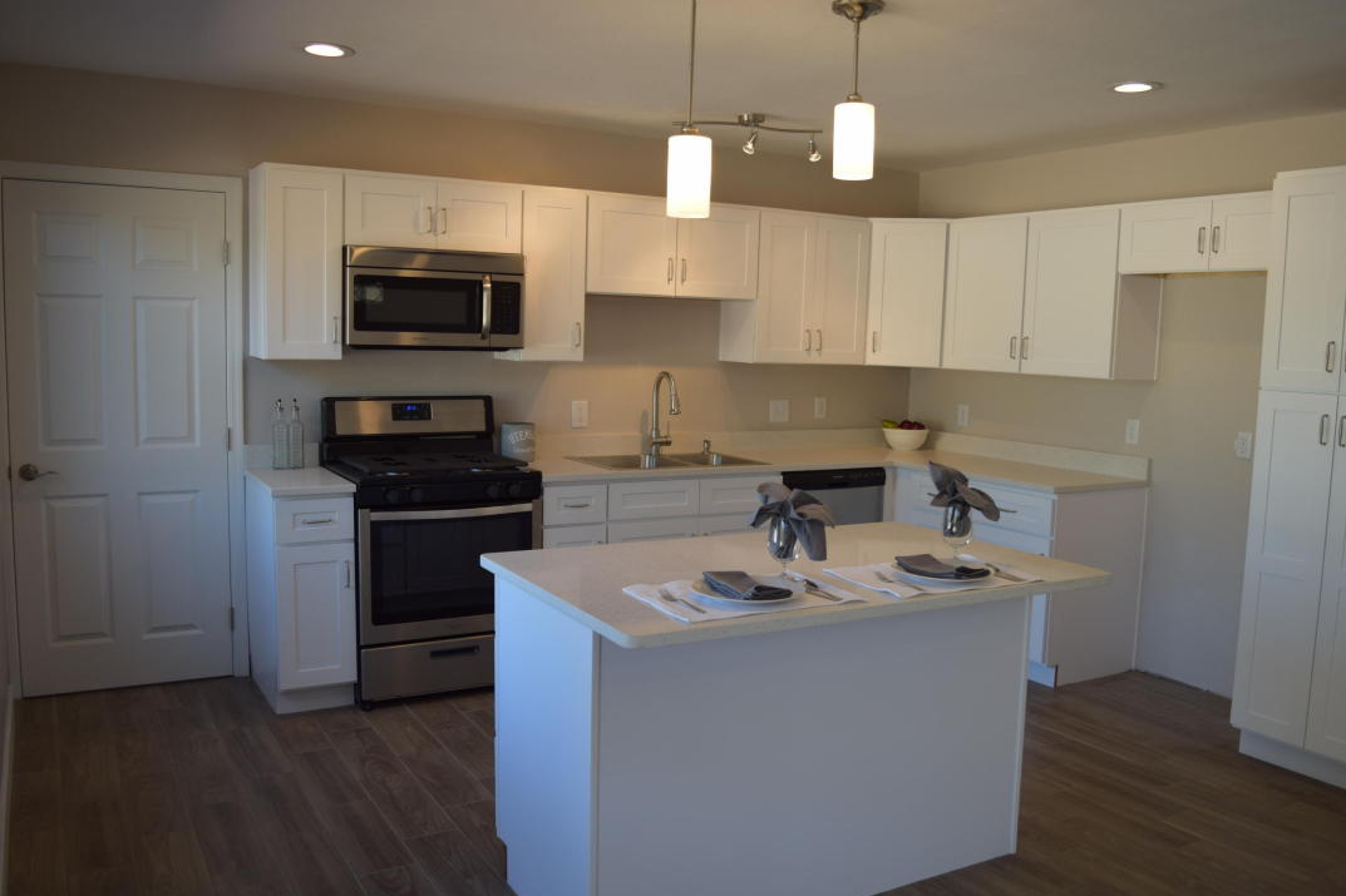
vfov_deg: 44.9
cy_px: 471
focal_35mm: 29
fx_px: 1084
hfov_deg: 63.6
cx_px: 702
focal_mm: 18
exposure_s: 1/125
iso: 200
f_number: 3.5
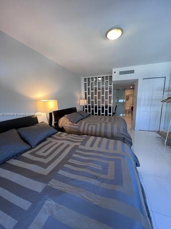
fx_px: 86
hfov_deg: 89.9
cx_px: 86
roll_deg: +1.1
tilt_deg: -10.3
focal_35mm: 13
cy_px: 114
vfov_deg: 106.2
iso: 200
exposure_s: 1/60
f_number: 1.8
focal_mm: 1.57
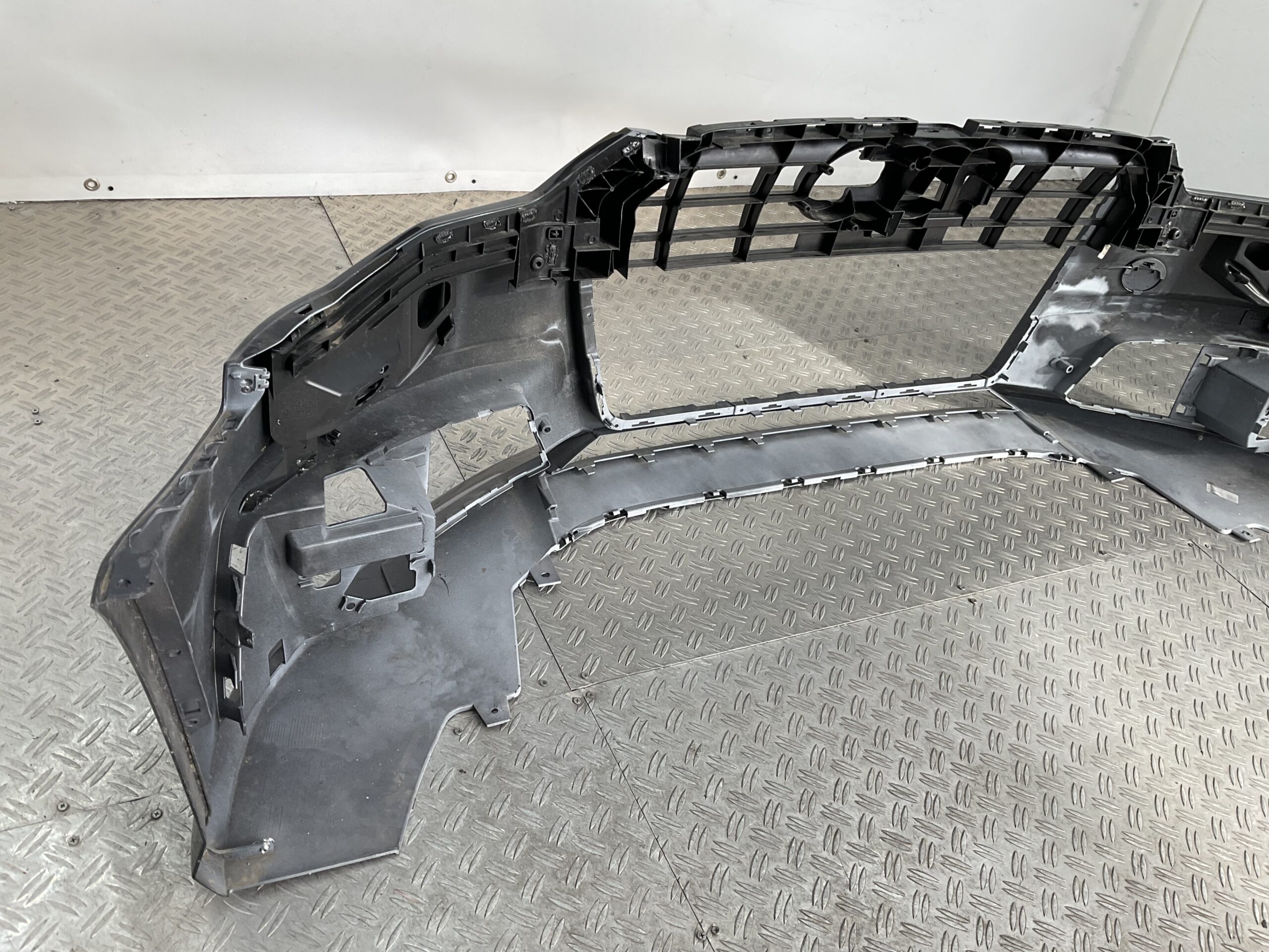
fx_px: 1063
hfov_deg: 61.7
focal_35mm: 29
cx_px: 634
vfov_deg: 48.2
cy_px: 476
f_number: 1.8
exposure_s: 1/205
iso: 16
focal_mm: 3
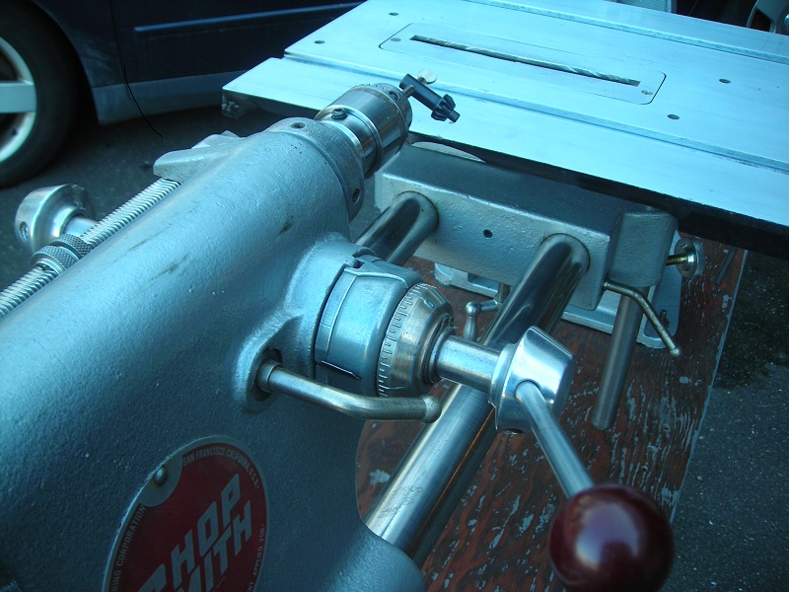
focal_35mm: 38
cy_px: 296
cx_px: 394
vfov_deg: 37.7
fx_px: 866
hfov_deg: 49.0
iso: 50
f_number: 3.2
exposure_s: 1/36.1
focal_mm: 6.3
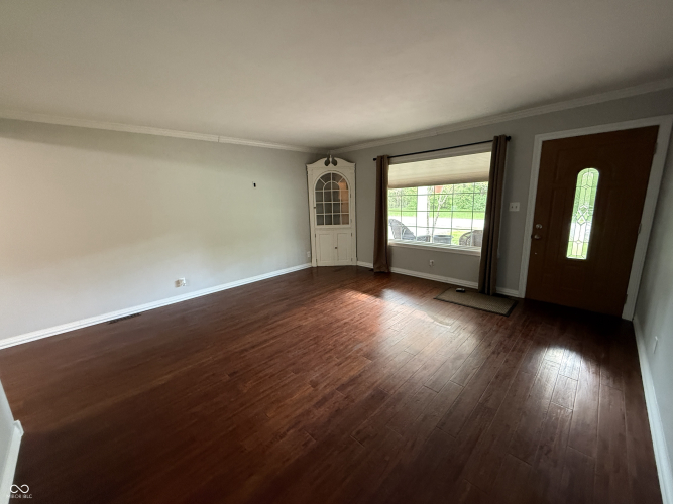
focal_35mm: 14
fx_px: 272
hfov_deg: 102.1
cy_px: 252
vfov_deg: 85.7
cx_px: 336
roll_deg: +1.1
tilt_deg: -10.8
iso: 640
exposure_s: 1/60
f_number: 2.2
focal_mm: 2.22
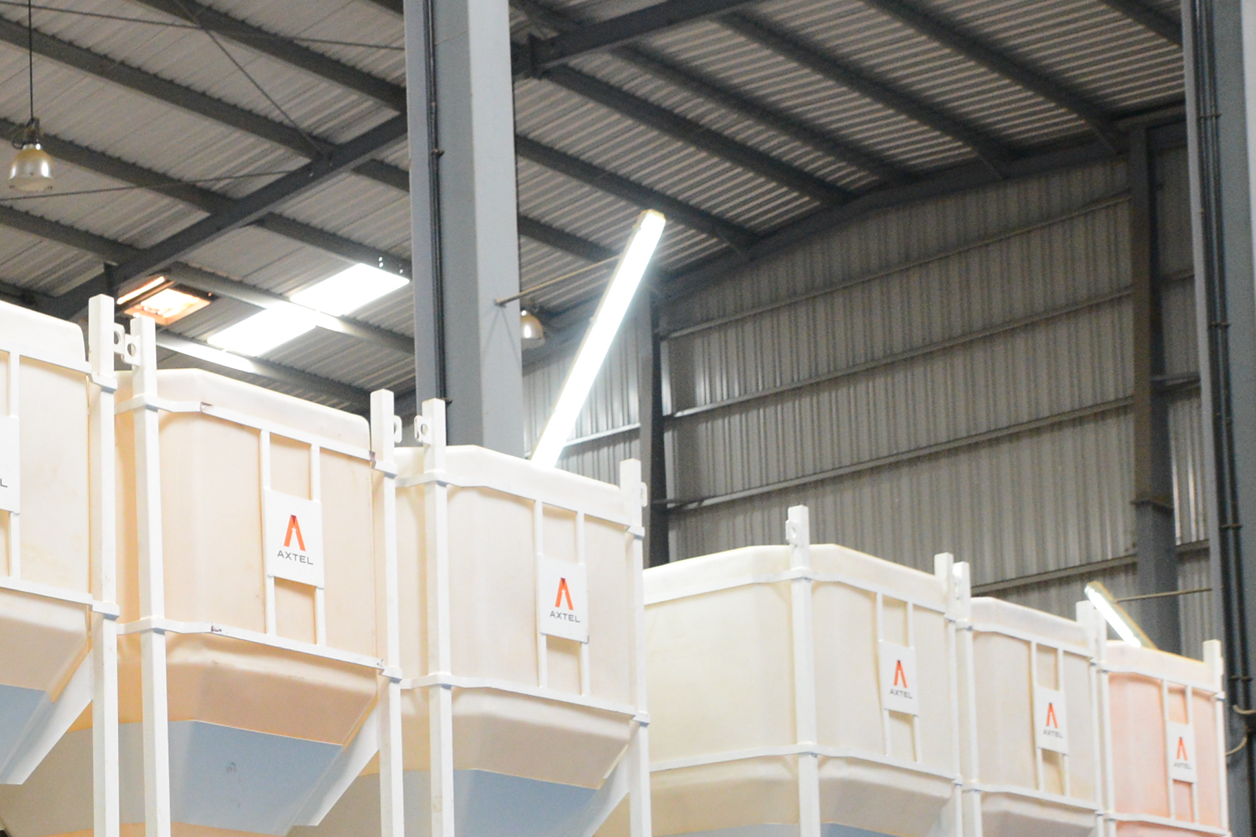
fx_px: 2581
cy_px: 978
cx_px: -213
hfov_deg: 24.9
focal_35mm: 74
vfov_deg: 17.6
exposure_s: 1/100
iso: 3200
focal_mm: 30
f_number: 10
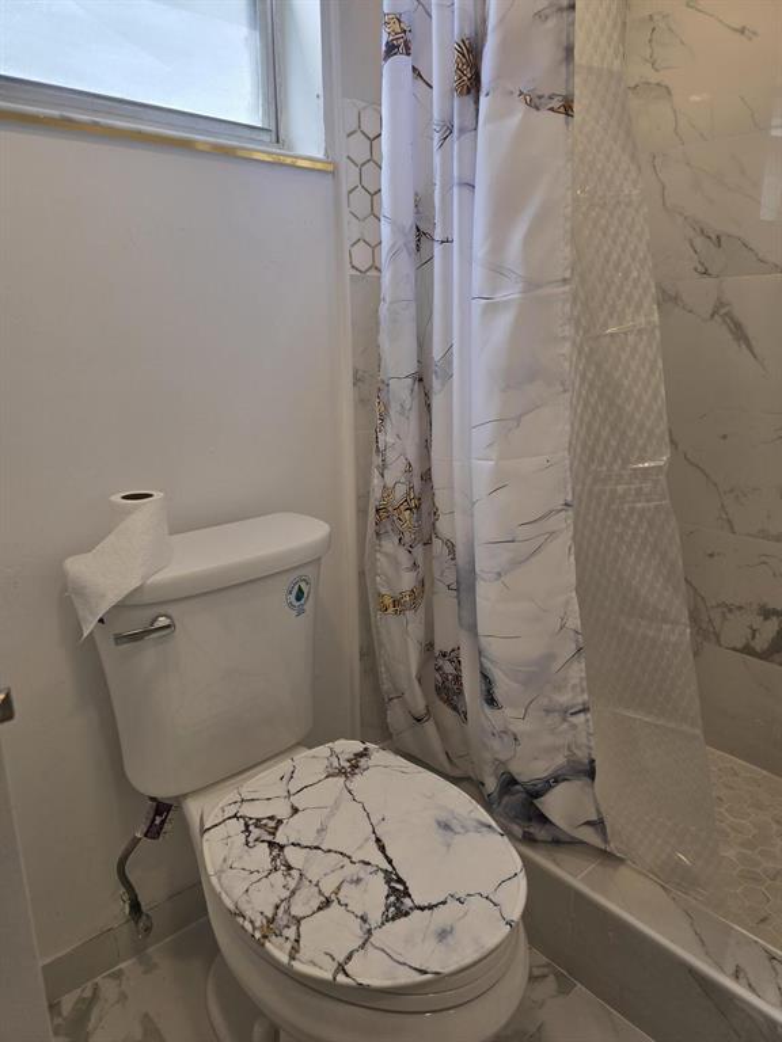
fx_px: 693
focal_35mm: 23
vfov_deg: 73.9
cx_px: 391
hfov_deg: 58.9
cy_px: 521
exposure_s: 1/120
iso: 20
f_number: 1.7
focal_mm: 6.3
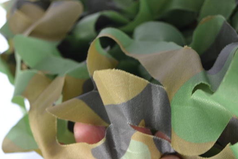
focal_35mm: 45
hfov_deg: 44.0
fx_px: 294
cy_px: 78
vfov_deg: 30.2
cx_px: 119
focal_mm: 29
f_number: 4.5
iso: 400
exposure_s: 1/25
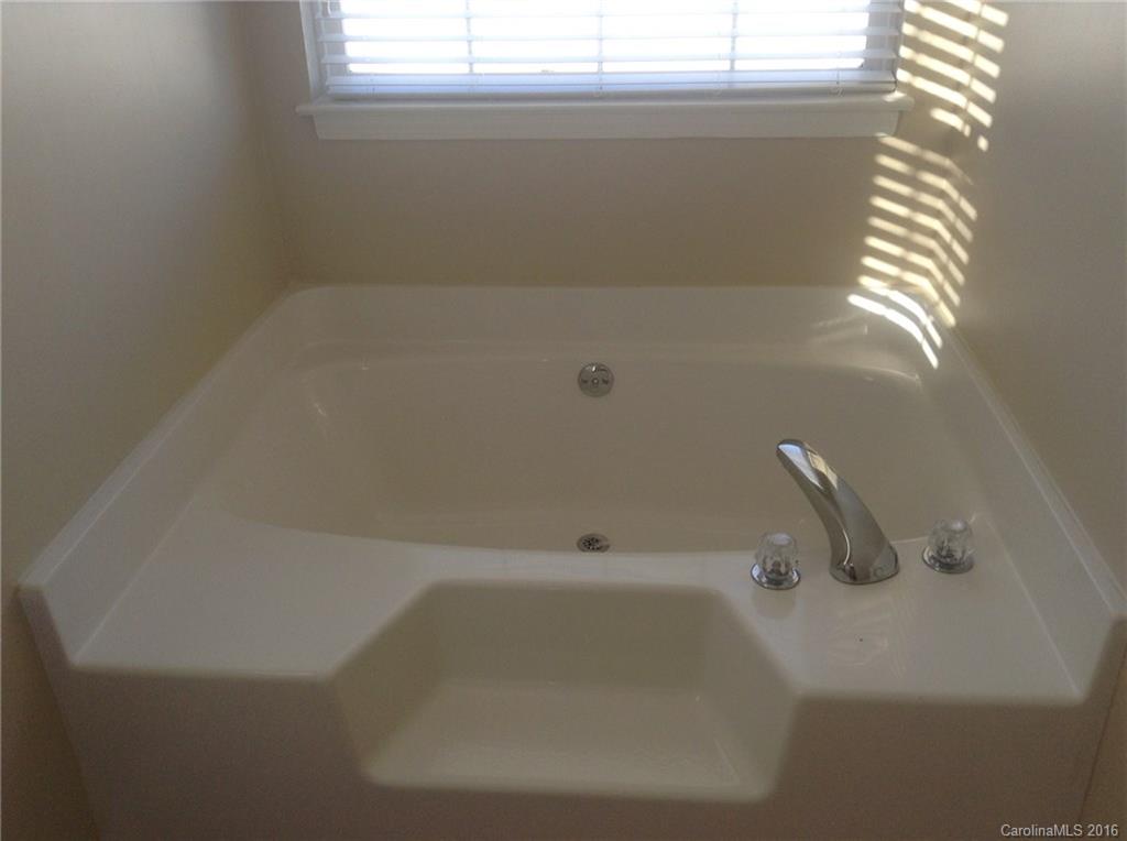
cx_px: 564
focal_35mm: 33
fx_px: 1072
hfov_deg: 55.4
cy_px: 420
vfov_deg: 42.8
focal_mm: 3.3
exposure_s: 1/120
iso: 32
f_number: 2.4
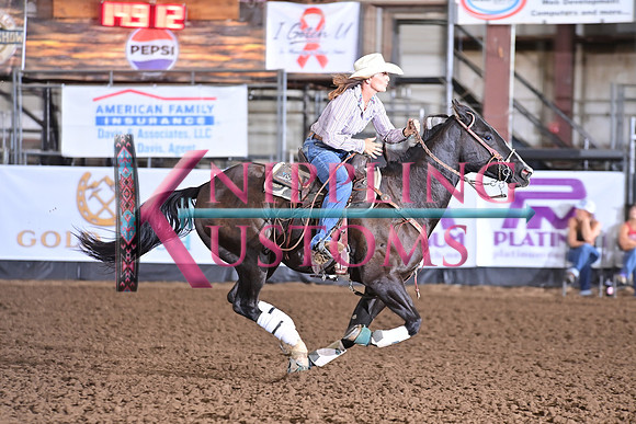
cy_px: 212
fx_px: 3534
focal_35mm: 200
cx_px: 318
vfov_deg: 6.9
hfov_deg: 10.3
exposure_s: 1/250
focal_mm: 200
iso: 2000
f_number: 4
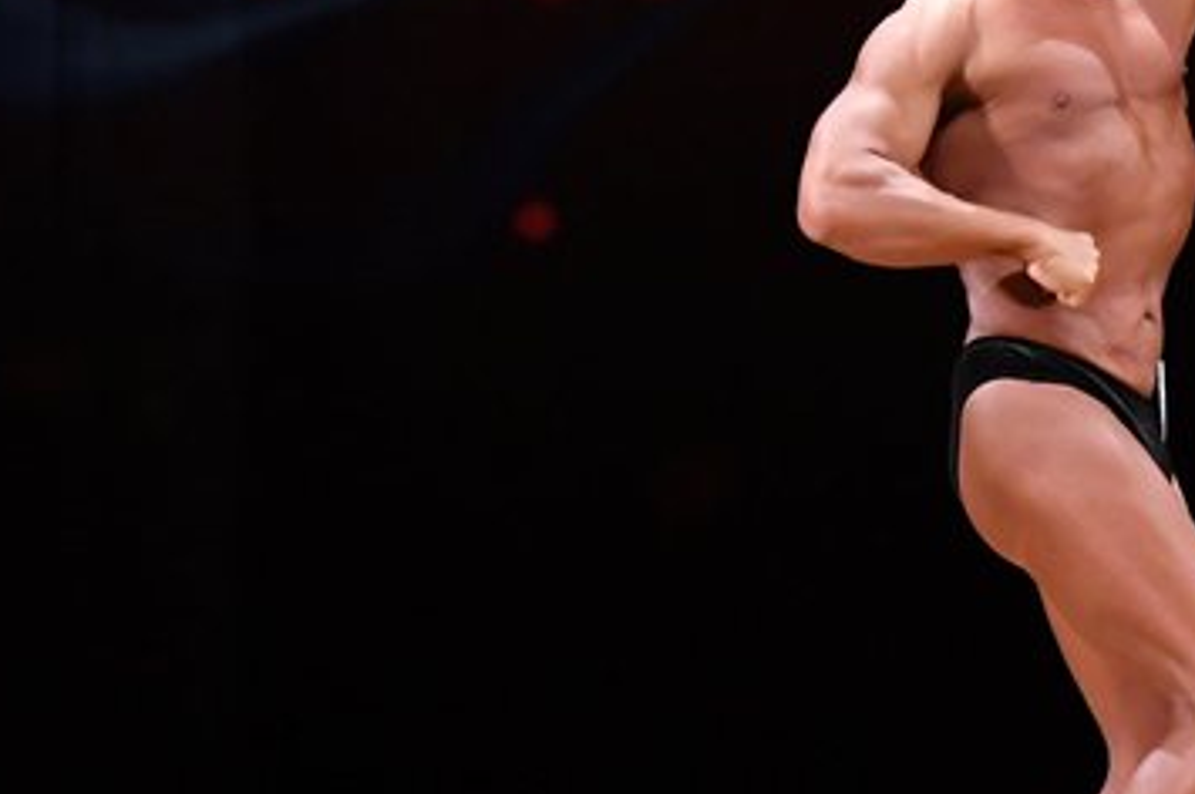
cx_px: 988
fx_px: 16283
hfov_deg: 4.2
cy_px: 397
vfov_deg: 2.8
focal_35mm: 491
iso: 4000
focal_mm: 150
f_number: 5.6
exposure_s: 1/400
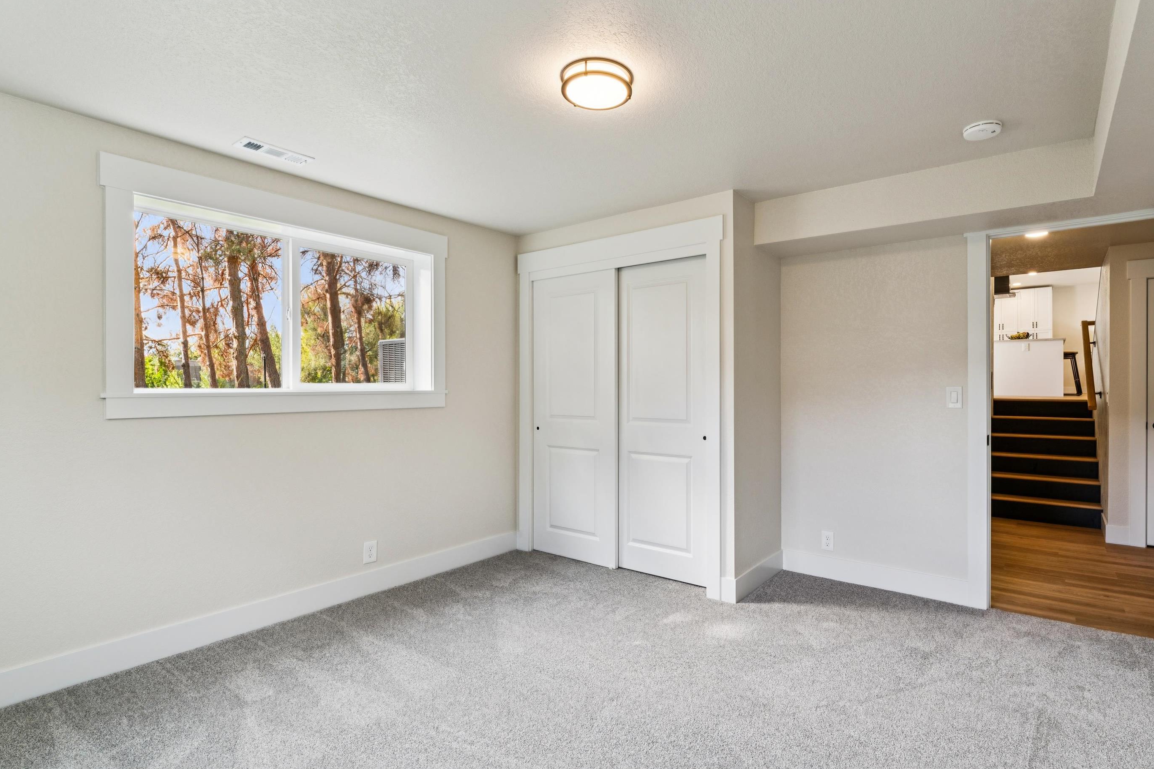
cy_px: 388
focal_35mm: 18
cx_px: 634
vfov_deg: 67.4
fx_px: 577
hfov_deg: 89.7
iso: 400
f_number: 13
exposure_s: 1/15
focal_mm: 16
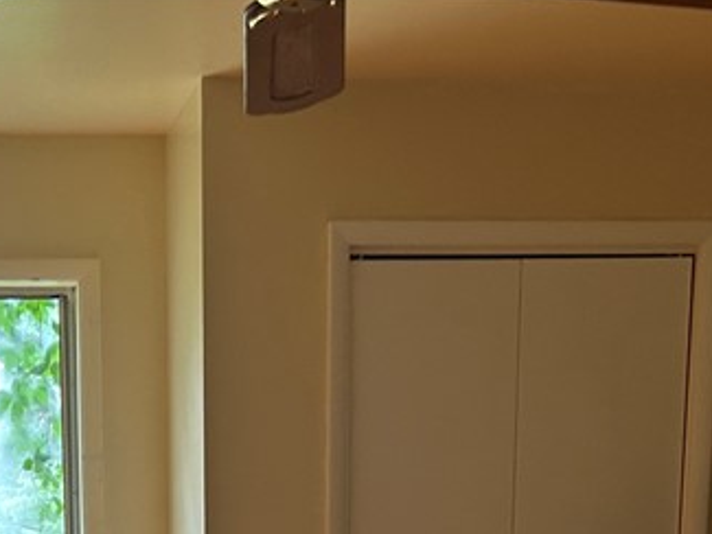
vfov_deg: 16.2
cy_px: 832
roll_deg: +0.7
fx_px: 1687
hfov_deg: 23.5
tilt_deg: -11.8
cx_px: 145
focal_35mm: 82
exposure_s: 1/60
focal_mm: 5.7
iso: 125
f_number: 1.5
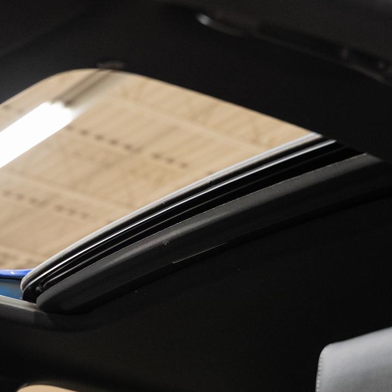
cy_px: 226
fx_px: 1102
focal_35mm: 86
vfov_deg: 20.2
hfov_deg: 20.1
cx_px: 125
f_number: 3.5
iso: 1000
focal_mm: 41.6
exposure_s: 1/40
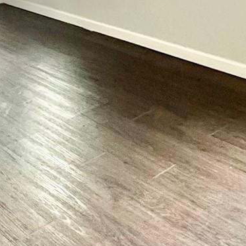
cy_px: -74
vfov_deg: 22.6
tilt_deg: -6.4
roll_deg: +2.6
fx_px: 547
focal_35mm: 68
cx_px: 92
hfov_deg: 25.3
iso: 320
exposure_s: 1/99
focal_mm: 2.22
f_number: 2.2
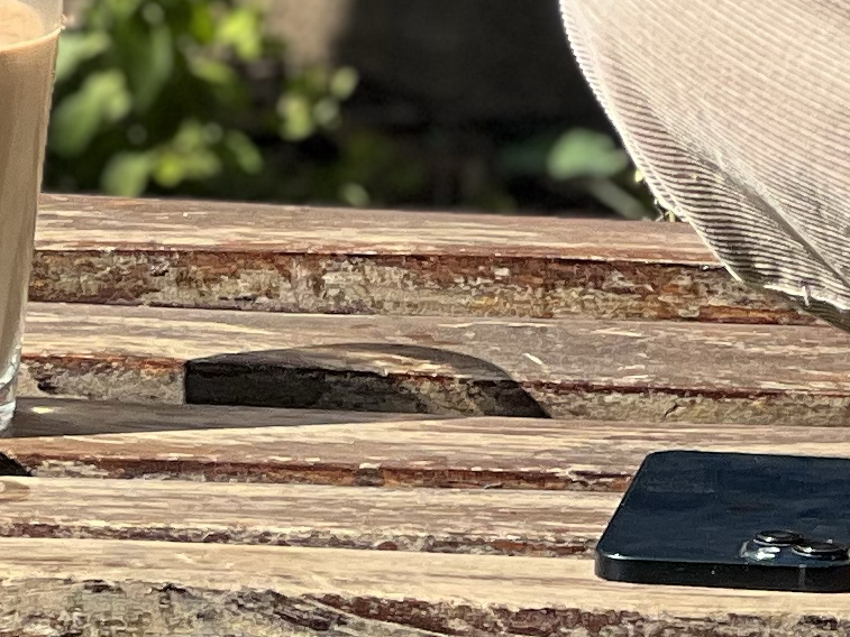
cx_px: 966
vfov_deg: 3.6
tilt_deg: -11.5
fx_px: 10069
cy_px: -407
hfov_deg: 4.8
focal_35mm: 410
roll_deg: -1.3
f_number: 2.8
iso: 32
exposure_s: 1/494
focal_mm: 9
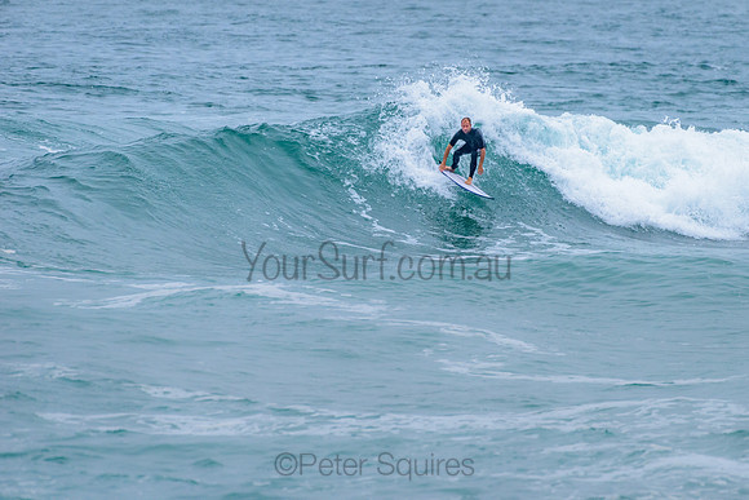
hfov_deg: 3.4
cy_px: 194
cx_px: 458
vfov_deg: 2.2
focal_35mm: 612
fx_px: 12734
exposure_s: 1/2000
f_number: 5.6
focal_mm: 500
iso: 1250
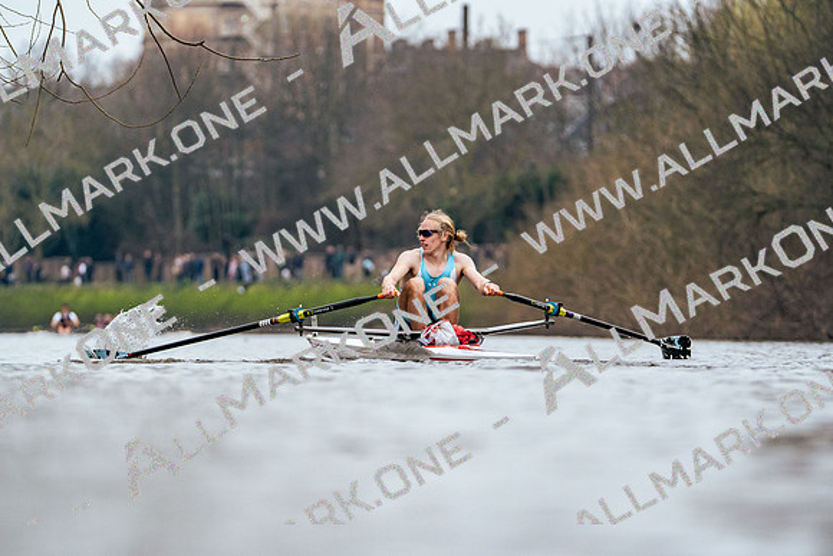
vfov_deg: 3.7
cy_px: 278
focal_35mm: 376
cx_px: 416
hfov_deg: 5.5
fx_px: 8702
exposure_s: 1/2000
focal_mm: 376
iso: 3200
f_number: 6.3
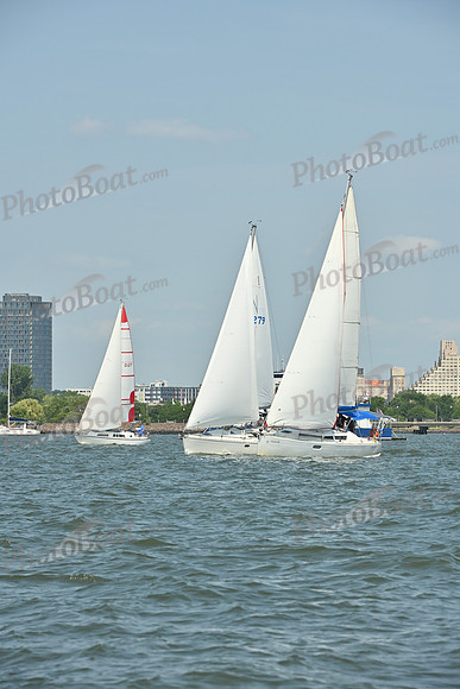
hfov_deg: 7.9
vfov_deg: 11.7
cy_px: 344
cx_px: 230
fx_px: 3352
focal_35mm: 175
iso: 320
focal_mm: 175
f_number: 10
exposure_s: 1/1000
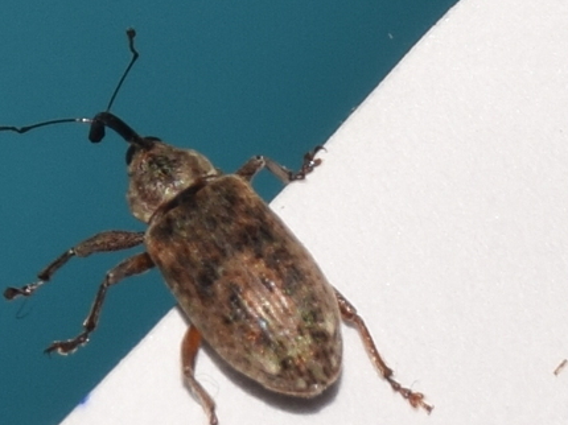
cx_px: 187
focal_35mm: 392
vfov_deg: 3.8
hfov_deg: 5.1
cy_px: 271
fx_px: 6429
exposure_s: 1/200
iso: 100
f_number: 14
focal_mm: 122
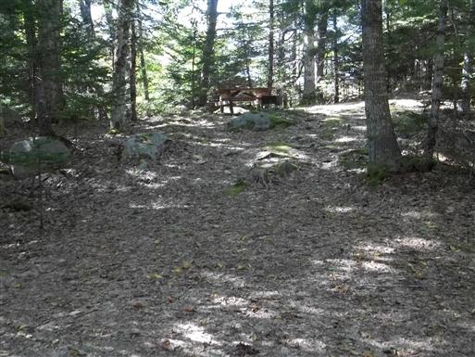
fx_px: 631
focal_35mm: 46
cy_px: 178
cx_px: 238
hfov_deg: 41.2
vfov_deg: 31.5
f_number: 3.7
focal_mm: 8.3
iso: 137
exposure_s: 1/40
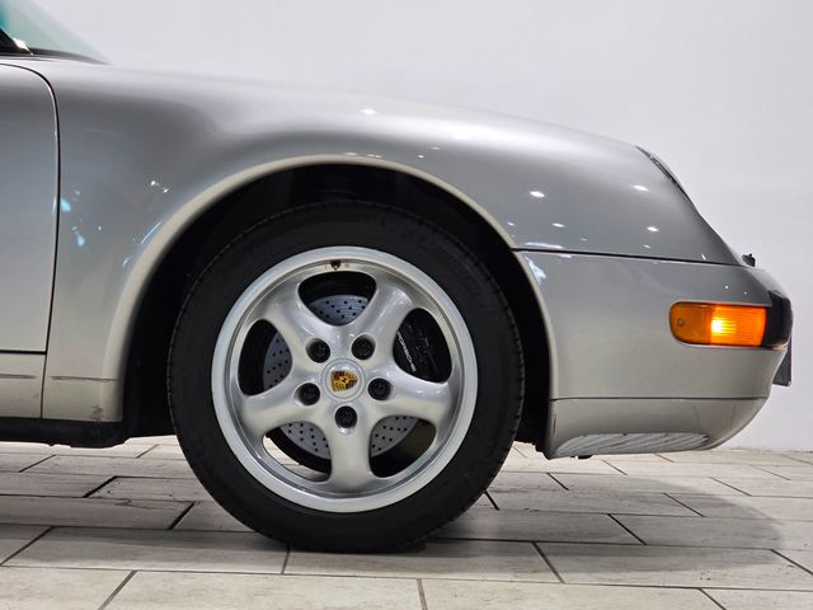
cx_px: 406
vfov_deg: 21.3
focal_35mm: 69
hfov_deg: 28.2
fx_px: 1621
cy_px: 305
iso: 160
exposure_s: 1/120
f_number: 2.4
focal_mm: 7.9
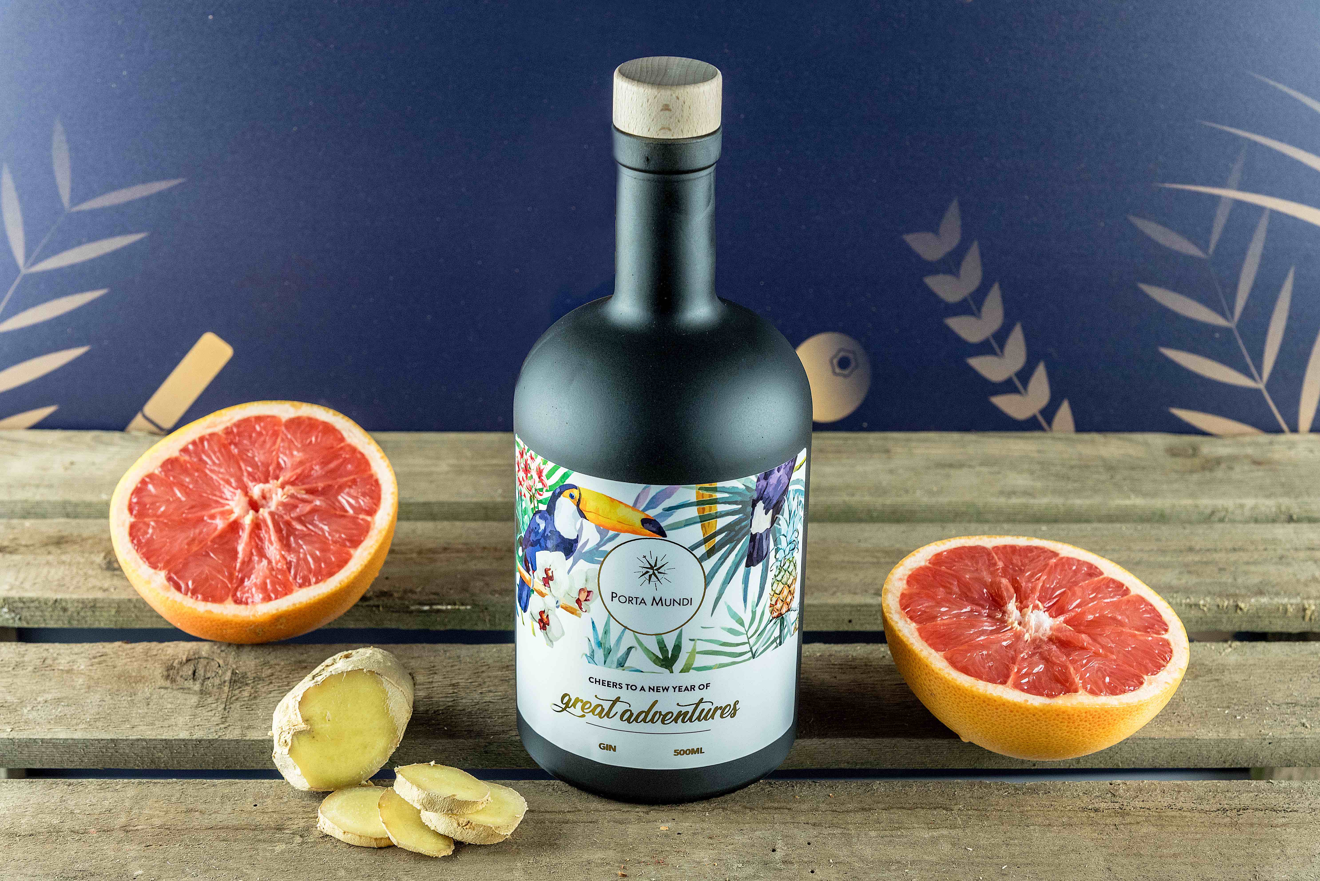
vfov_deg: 20.6
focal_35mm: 66
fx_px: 2421
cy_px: 440
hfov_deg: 30.5
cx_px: 660
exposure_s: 1/20
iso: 800
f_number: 11
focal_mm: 66
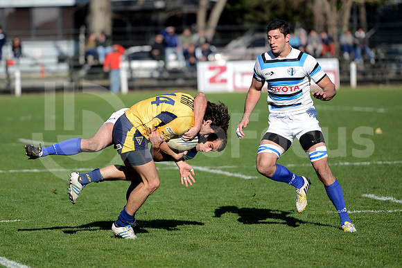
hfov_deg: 10.5
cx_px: 201
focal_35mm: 195
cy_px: 134
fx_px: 2178
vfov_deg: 7.0
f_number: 2.8
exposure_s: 1/2000
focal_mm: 195
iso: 250
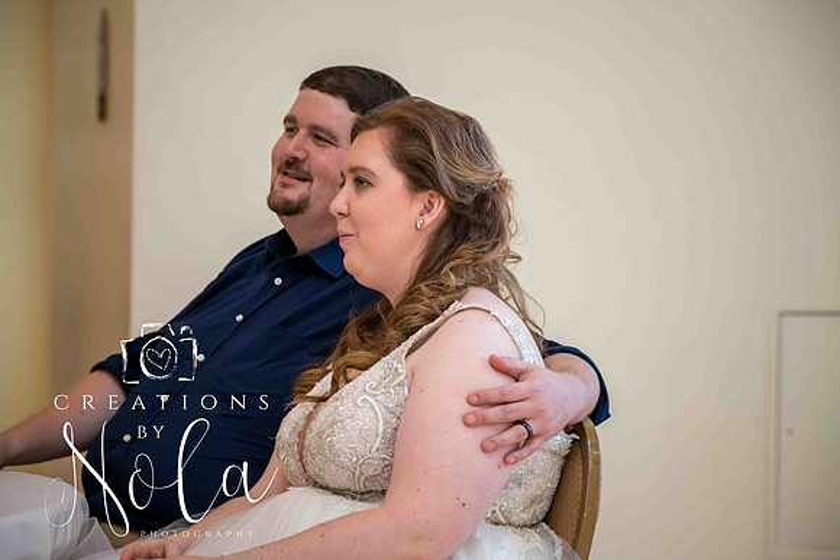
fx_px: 2801
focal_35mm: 120
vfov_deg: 11.4
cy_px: 280
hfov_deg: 17.1
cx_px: 420
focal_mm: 120
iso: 1250
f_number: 5.6
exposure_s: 1/200
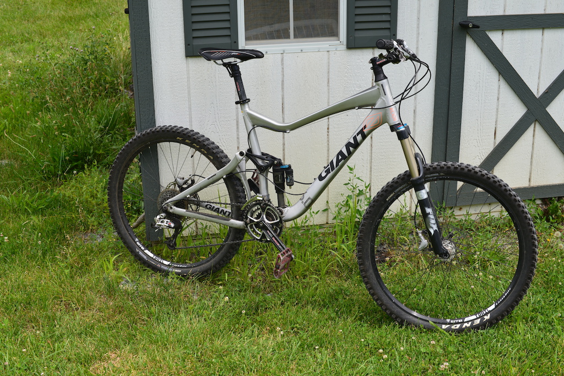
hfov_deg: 39.6
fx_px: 784
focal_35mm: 50
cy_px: 188
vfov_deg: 27.0
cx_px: 282
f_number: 10
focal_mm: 50
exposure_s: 1/250
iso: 280
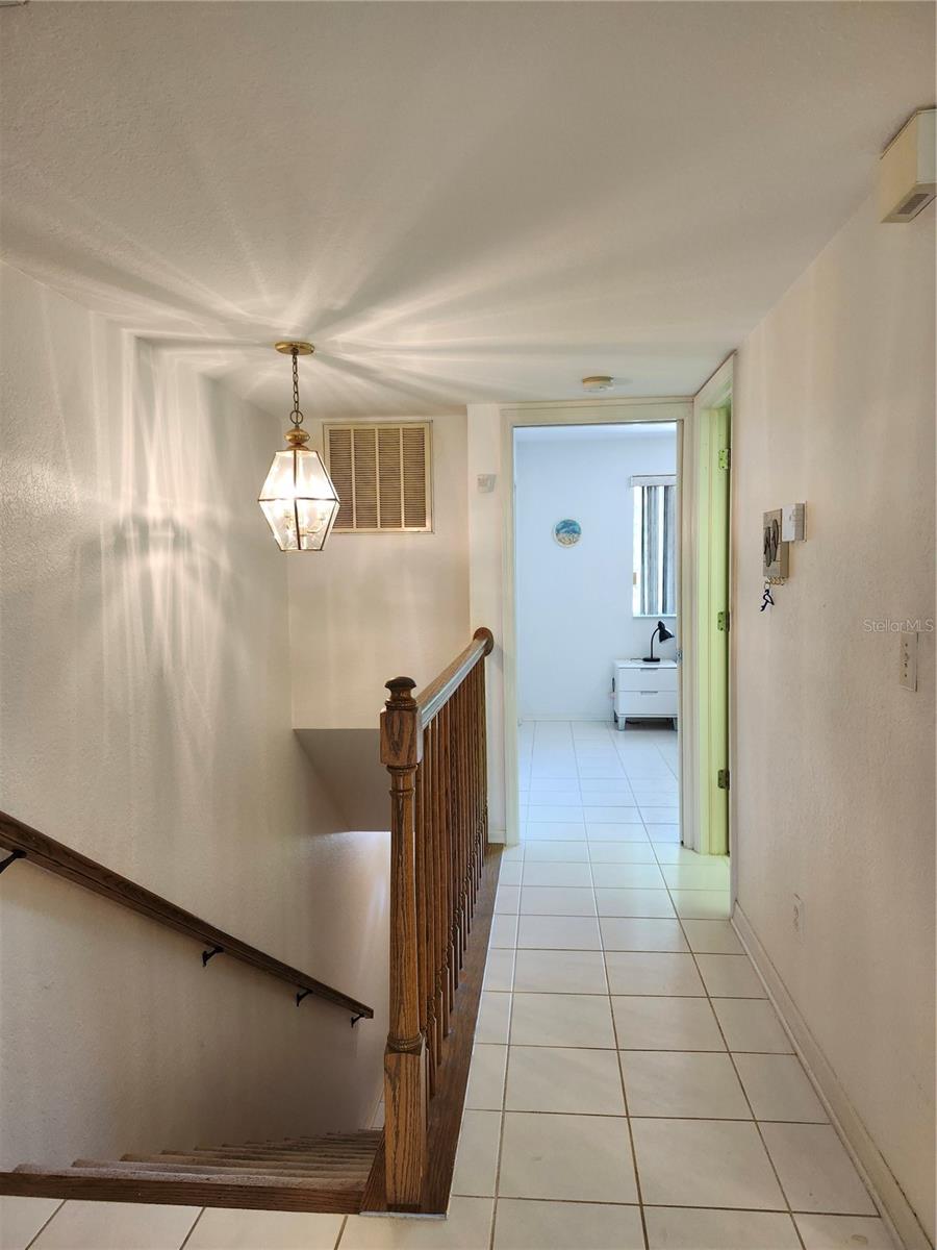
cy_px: 625
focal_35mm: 23
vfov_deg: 73.9
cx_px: 468
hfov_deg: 58.9
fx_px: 830
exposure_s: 1/120
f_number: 1.8
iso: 250
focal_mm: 5.54
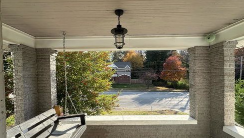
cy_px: 78
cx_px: 120
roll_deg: +0.3
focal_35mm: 16
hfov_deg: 99.3
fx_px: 104
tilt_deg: -3.1
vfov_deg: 66.9
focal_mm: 2.22
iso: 40
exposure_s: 1/561
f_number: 2.2
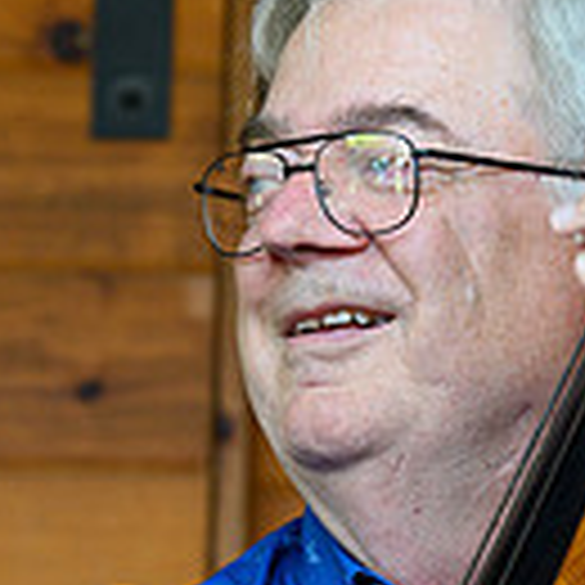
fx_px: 11281
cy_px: 846
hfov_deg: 3.0
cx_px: 70
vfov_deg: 3.0
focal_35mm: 590
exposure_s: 1/125
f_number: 8
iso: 1600
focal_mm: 200
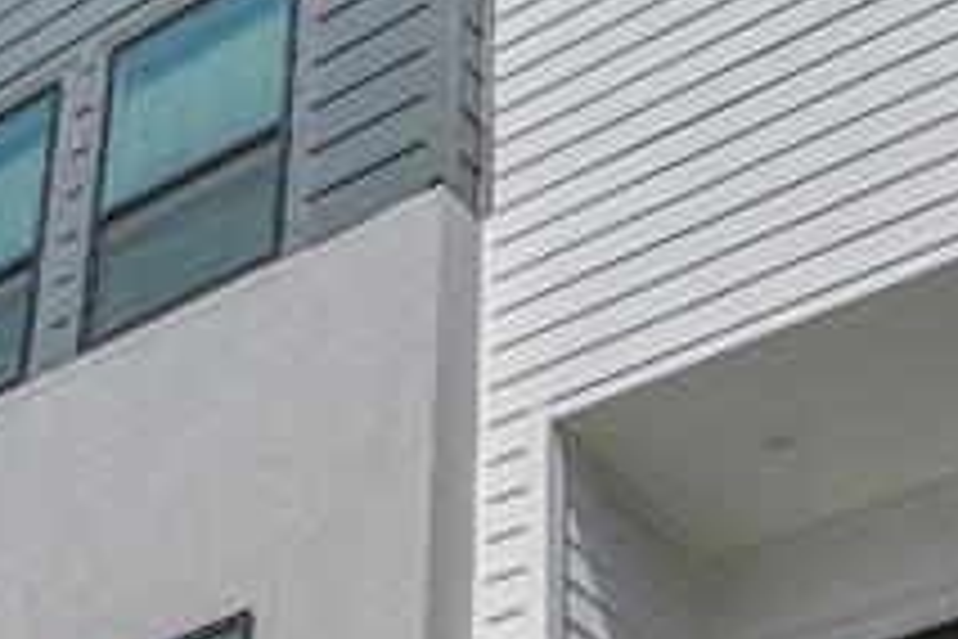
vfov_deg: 16.0
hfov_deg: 26.2
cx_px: 616
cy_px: 999
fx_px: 2049
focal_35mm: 77
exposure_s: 1/640
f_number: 7.1
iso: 100
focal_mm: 16
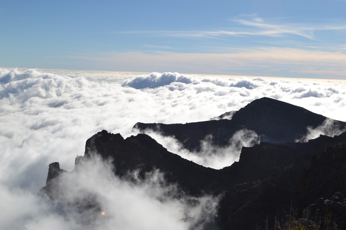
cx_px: 173
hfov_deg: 37.9
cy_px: 115
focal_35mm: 52
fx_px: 505
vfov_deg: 25.8
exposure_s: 1/500
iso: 100
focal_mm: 35
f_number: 10
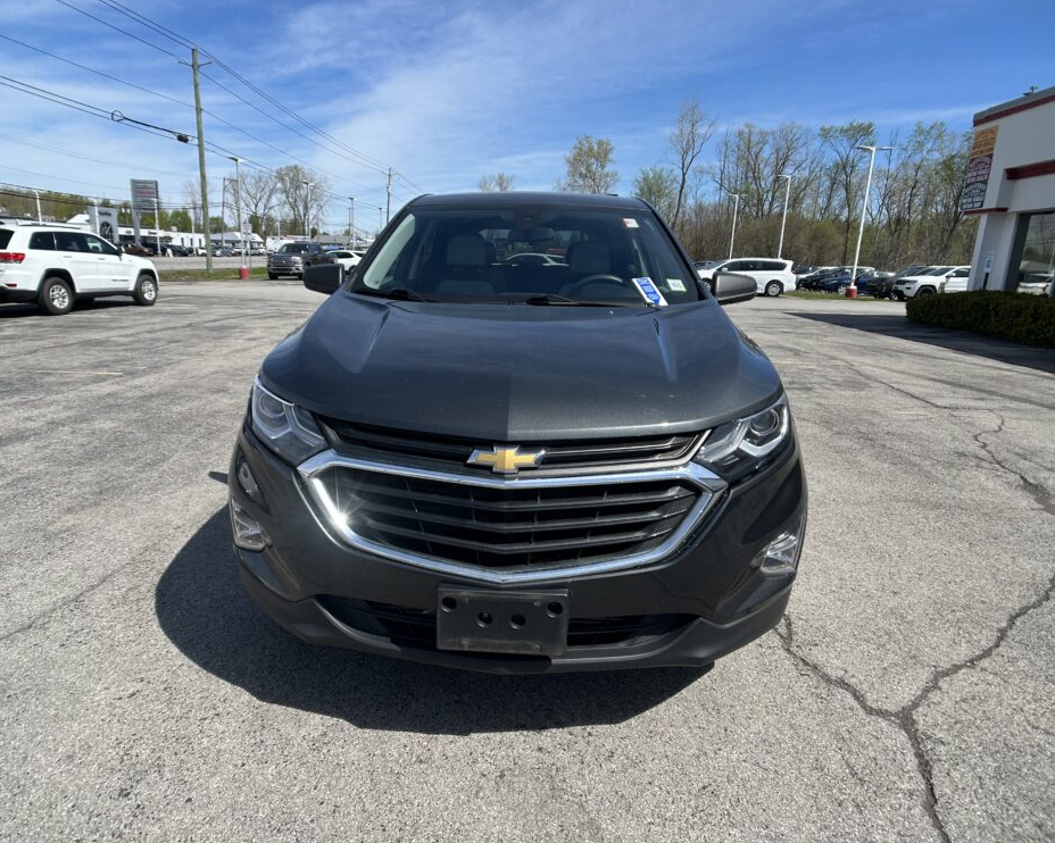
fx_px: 874
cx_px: 488
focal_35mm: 28
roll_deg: -1.7
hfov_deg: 62.1
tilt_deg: -14.4
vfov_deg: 51.5
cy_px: 408
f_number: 1.5
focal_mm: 5.7
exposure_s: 1/3704
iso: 50
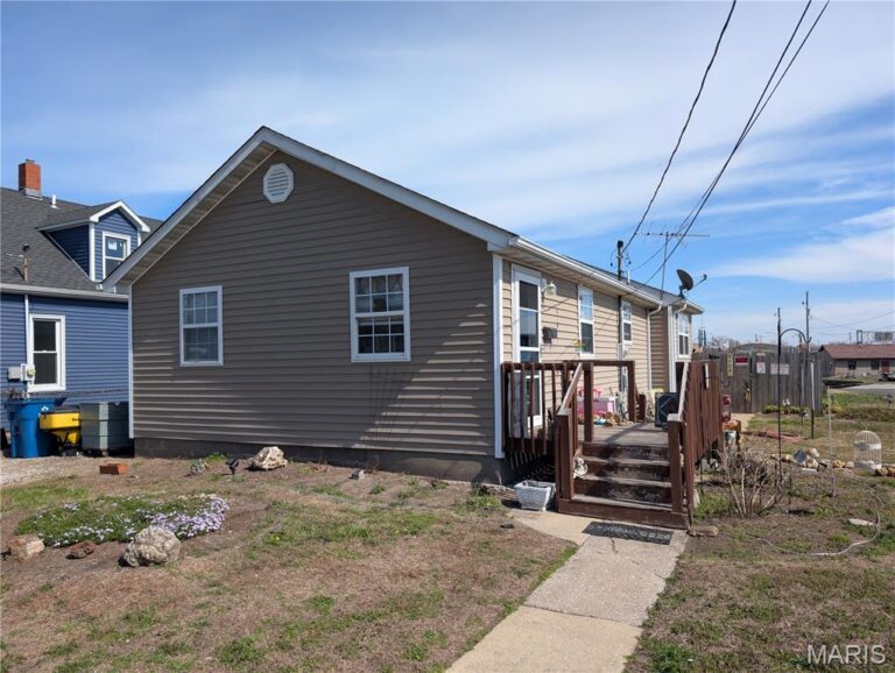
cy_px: 336
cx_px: 448
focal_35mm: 24
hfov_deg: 71.5
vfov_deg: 56.9
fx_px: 621
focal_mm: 6.9
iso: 21
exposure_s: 1/999
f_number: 1.68
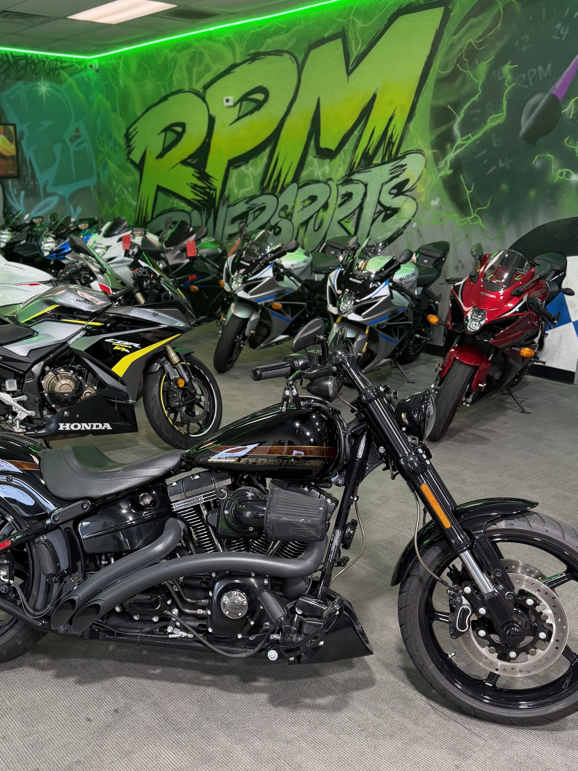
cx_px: 240
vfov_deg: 55.2
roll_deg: +0.9
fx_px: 735
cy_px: 427
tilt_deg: -17.8
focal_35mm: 33
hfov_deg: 42.8
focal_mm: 6.76
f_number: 1.78
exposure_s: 1/122
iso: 160
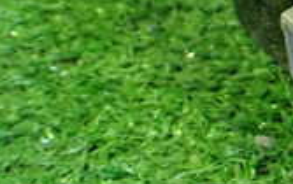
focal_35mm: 114
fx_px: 912
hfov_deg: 15.8
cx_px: 512
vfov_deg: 11.3
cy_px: -44
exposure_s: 1/30
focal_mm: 5.4
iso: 800
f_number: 2.3
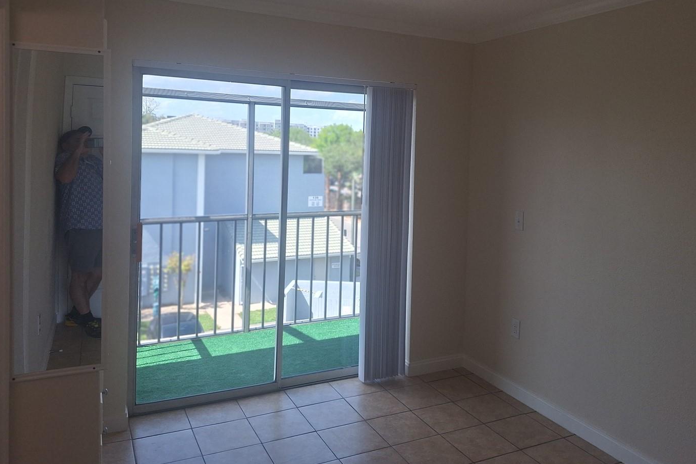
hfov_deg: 65.4
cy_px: 173
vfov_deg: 46.0
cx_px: 373
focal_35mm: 28
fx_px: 541
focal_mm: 5.54
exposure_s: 1/448
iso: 40
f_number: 1.8
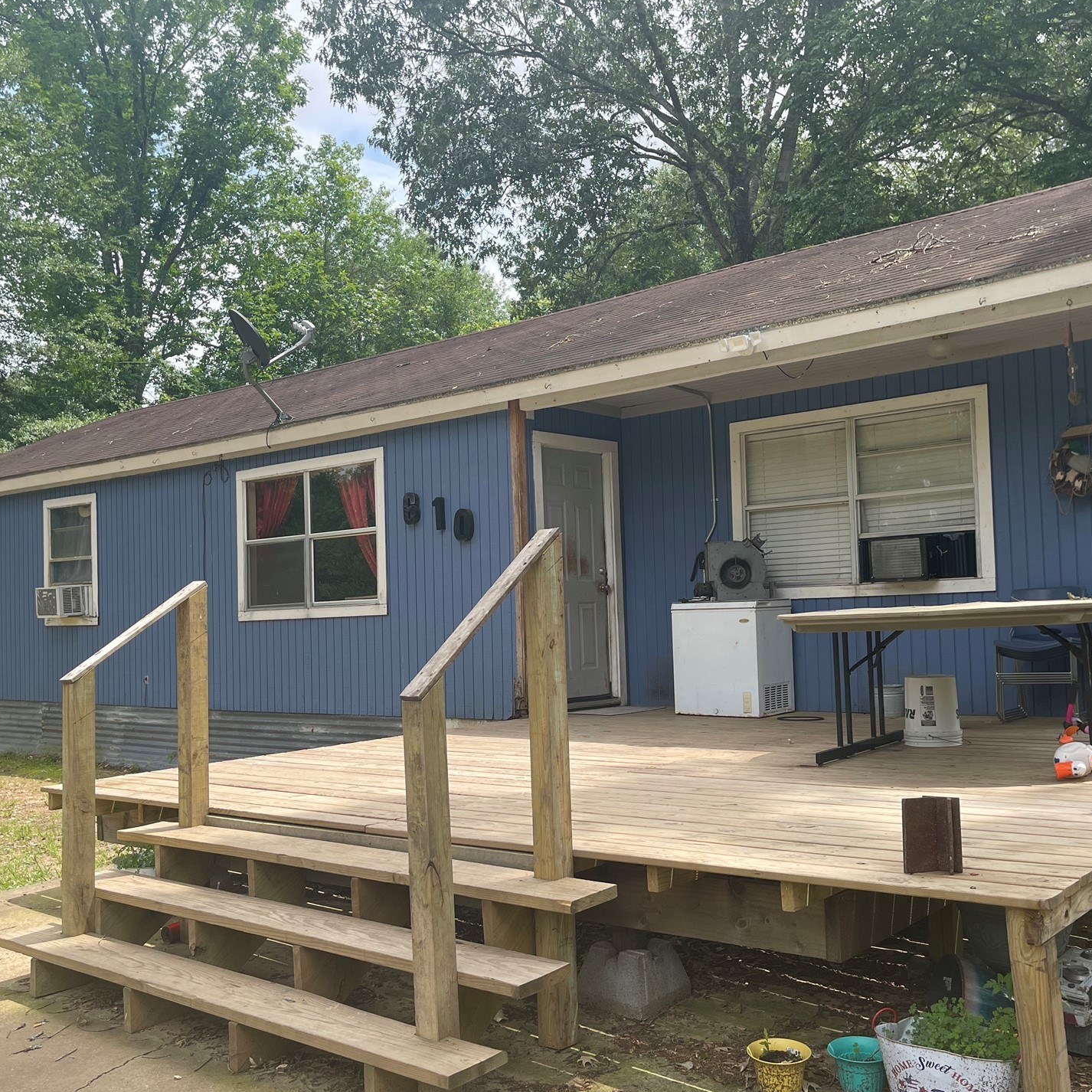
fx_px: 1178
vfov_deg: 49.7
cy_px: 573
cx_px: 551
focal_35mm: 33
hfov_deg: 49.7
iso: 32
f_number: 1.6
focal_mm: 5.1
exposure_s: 1/1279
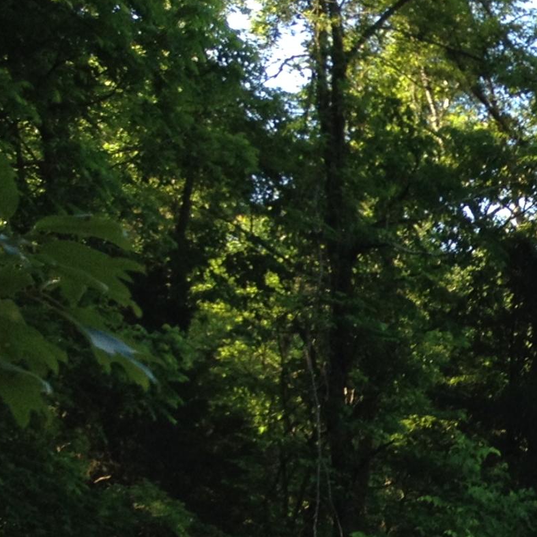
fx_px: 2071
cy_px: 695
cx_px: 1005
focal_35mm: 118
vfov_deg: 14.2
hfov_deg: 13.2
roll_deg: +0.0
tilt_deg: -1.5
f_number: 2.4
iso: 50
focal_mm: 4.28
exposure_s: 1/182
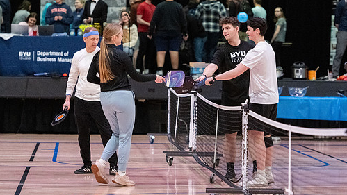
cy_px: 102
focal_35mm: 210
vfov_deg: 5.8
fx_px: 1933
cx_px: 195
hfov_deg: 10.3
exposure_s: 1/500
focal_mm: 130
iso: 6400
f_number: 2.8
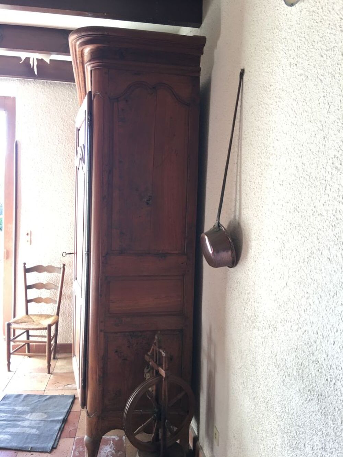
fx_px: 383
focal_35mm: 29
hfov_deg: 48.2
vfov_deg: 61.7
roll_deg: -2.3
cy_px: 228
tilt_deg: -2.9
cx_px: 172
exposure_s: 1/33
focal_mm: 4.15
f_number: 2.2
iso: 50
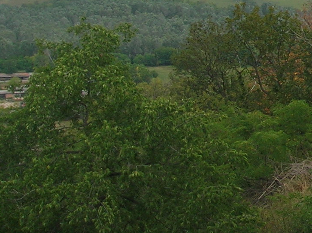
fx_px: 964
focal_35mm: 107
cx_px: 446
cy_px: -28
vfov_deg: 13.5
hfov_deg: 16.9
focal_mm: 5.7
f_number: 4.9
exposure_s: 1/230
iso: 50
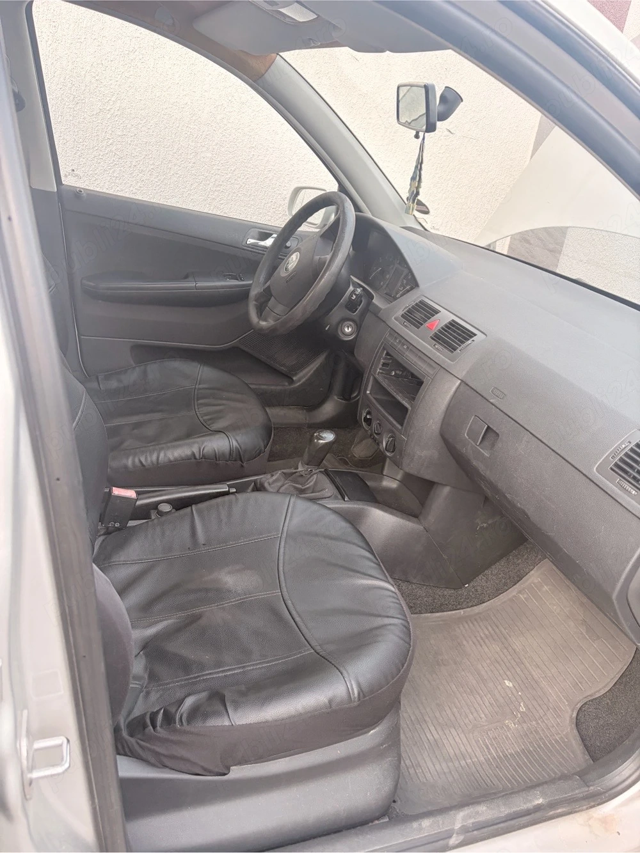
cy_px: 426
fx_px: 641
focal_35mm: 26
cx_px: 320
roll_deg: -8.4
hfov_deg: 53.0
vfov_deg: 67.3
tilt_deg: -19.4
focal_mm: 5.96
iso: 125
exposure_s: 1/78
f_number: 1.6
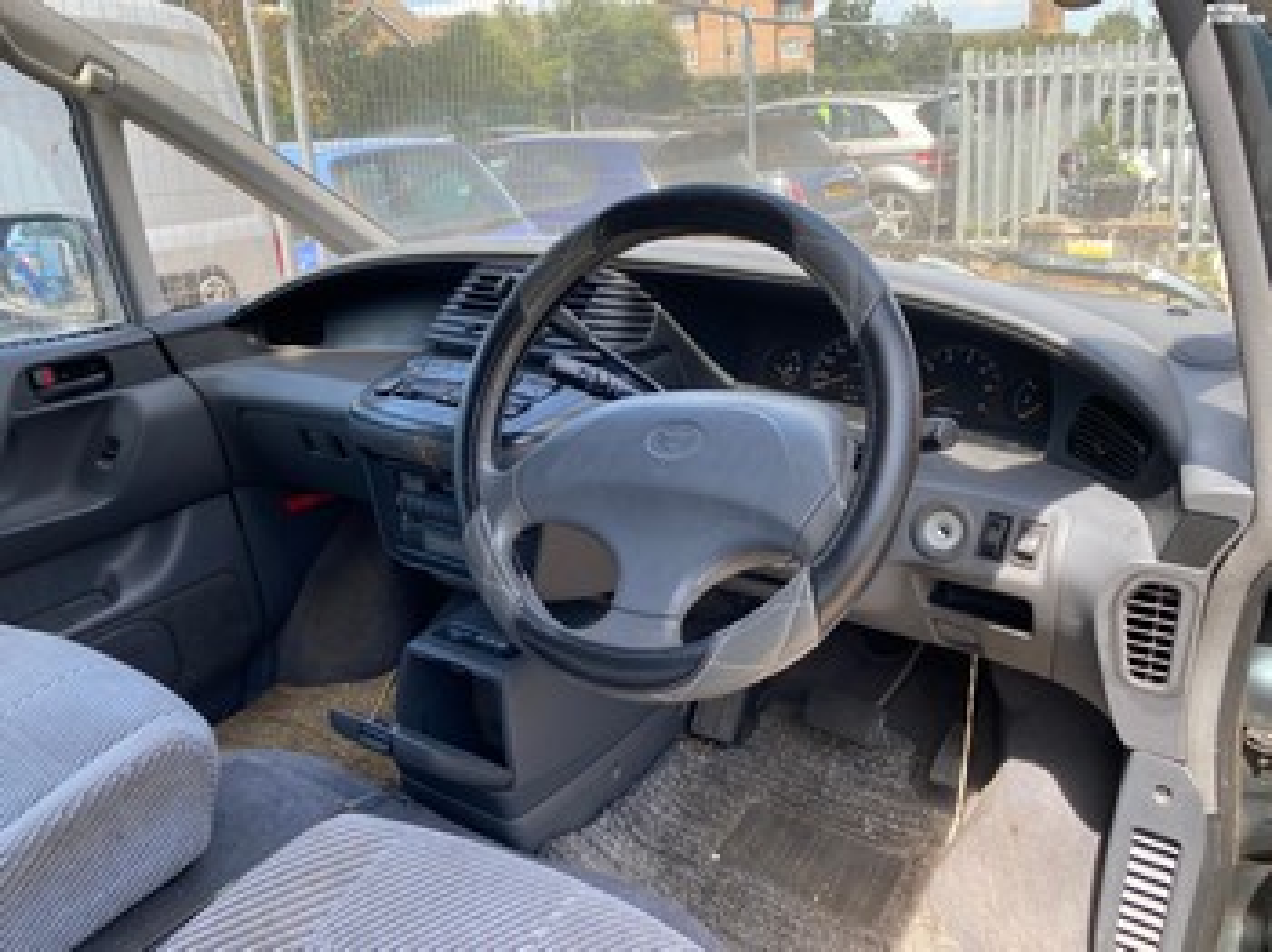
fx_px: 955
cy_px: 476
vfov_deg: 53.0
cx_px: 636
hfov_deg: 67.3
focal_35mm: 26
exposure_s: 1/274
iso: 32
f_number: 1.8
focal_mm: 4.25
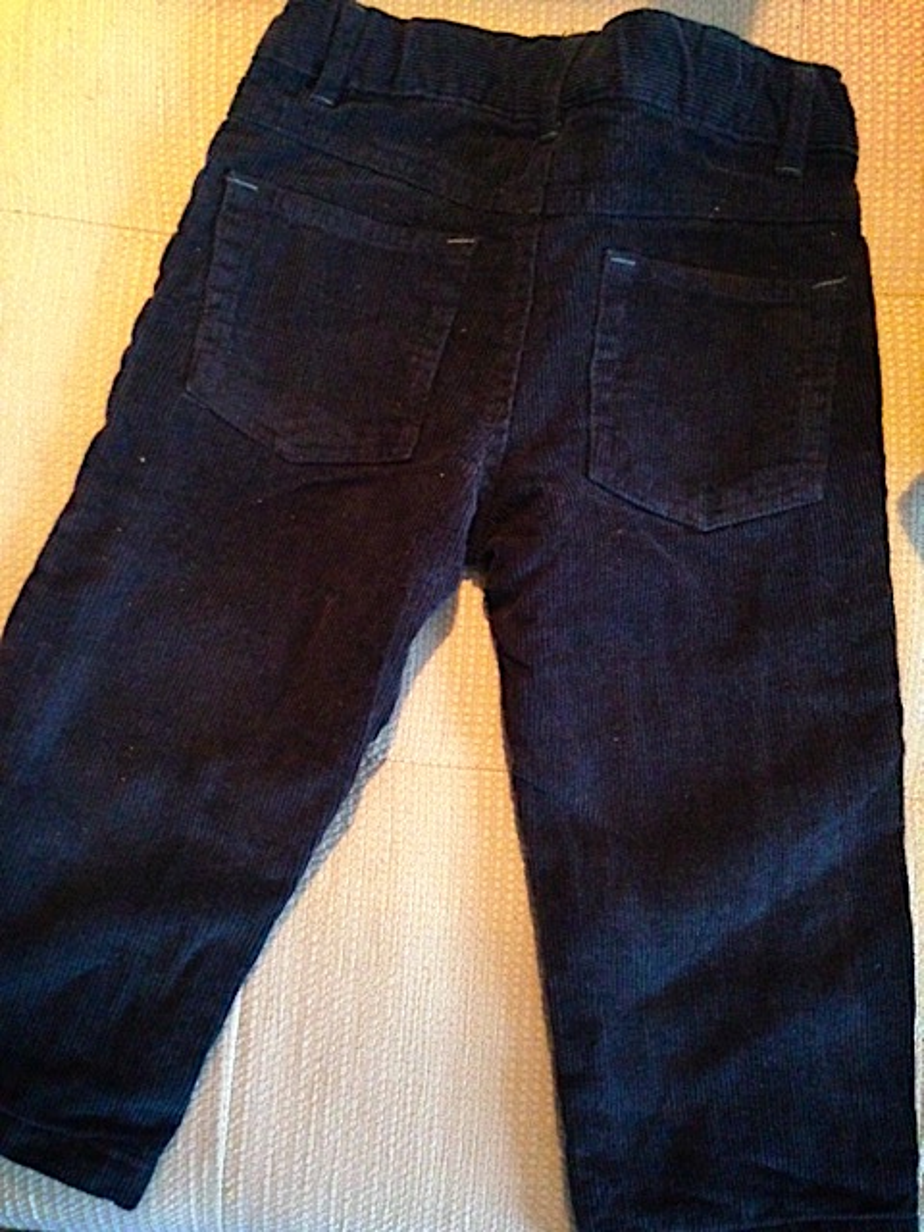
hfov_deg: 42.9
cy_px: 616
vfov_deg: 55.4
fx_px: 1174
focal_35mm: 33
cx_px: 462
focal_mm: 4.13
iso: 800
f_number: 2.4
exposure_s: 1/15
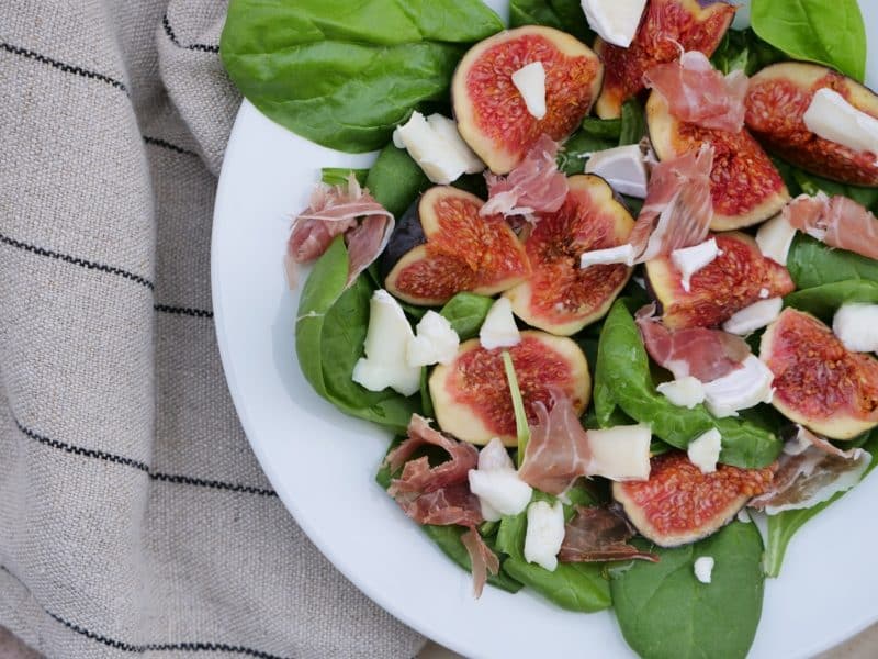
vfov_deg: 21.0
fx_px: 1775
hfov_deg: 27.8
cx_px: 439
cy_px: 330
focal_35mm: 70
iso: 800
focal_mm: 35
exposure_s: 1/320
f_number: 4.5
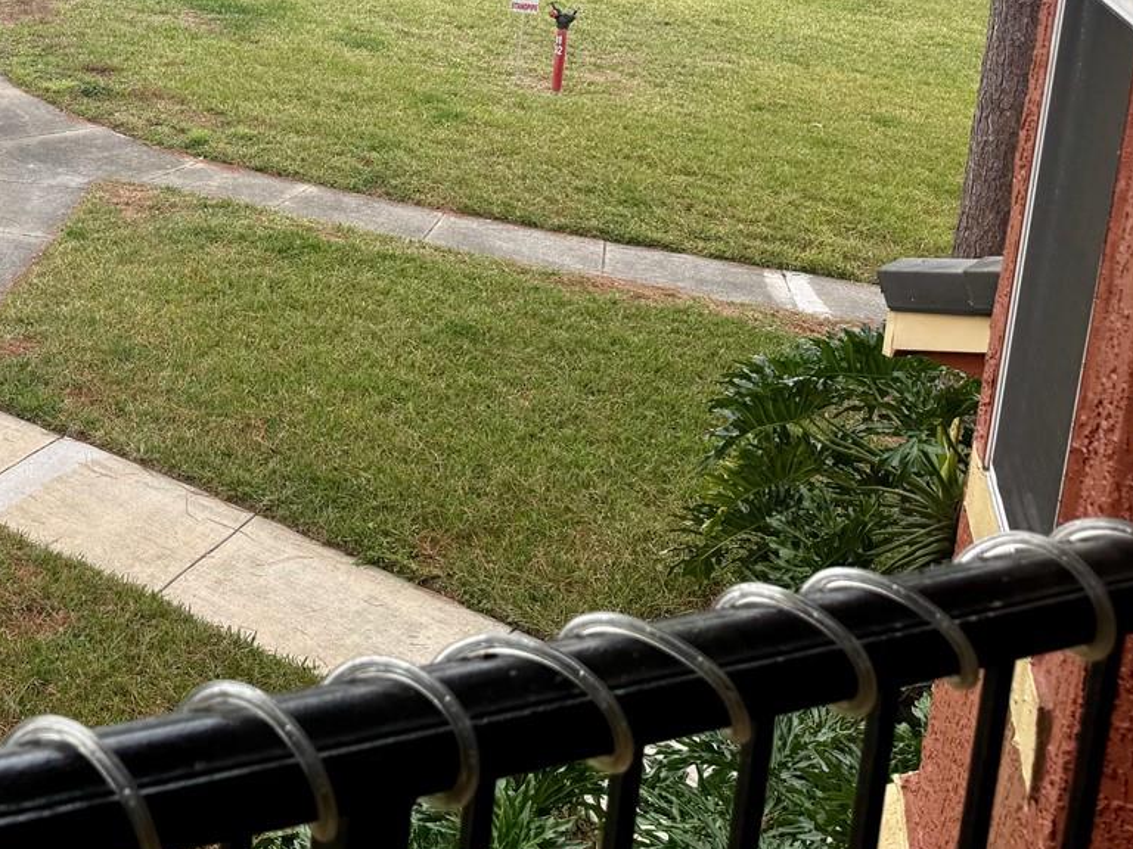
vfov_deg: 27.3
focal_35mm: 50
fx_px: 1637
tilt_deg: -9.9
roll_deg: -3.6
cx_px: -4
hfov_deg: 34.6
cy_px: -18
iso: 80
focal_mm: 6.76
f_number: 1.78
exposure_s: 1/593
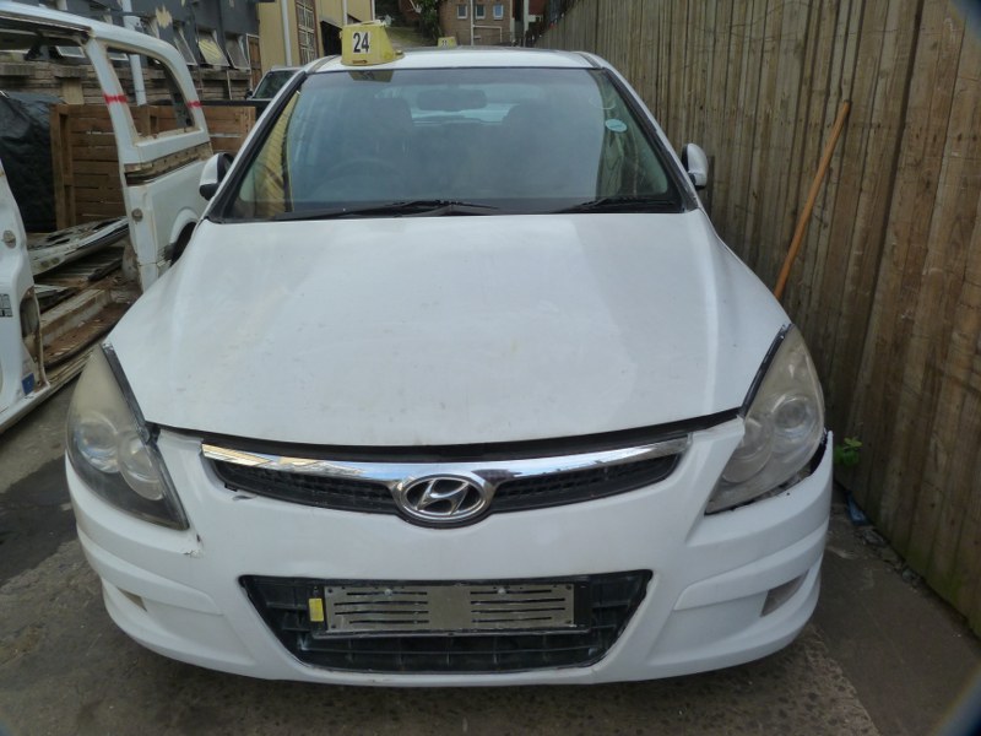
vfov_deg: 54.9
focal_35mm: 25
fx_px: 708
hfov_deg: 69.4
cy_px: 368
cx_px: 490
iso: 125
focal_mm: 4.5
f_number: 4
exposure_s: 1/200
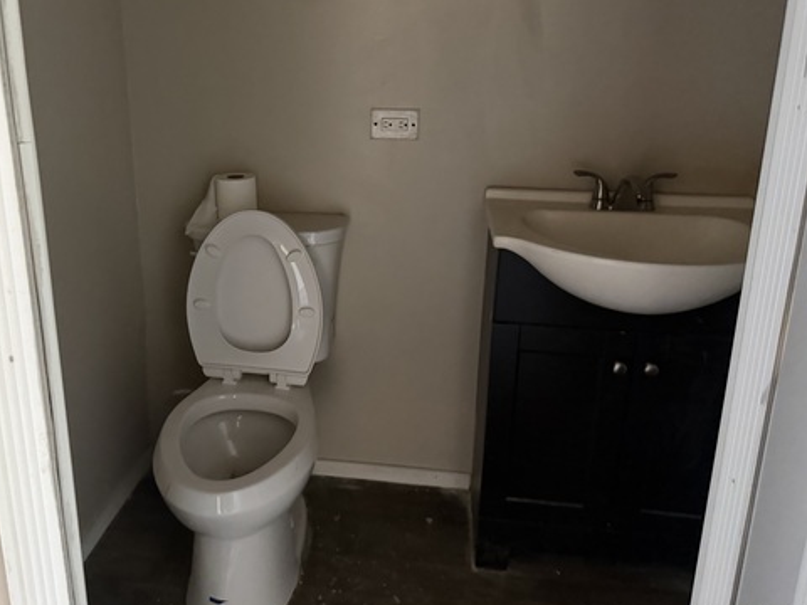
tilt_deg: -16.1
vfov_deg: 43.8
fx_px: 746
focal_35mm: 32
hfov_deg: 56.1
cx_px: 296
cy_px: 225
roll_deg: +1.9
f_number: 1.78
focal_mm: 6.76
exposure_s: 1/35
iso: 1000
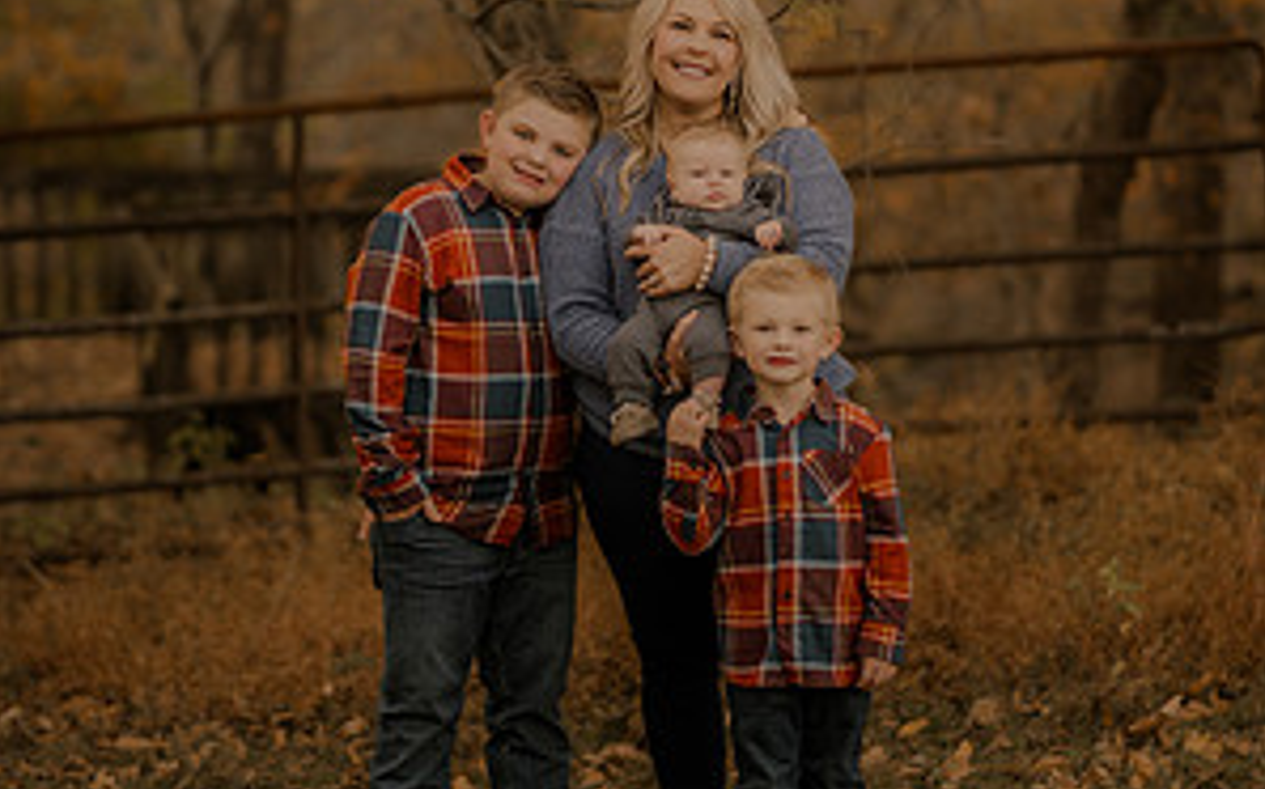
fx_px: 4515
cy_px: 255
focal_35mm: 131
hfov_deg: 16.0
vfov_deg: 10.0
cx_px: 632
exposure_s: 1/320
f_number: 1.4
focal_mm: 85
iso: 200
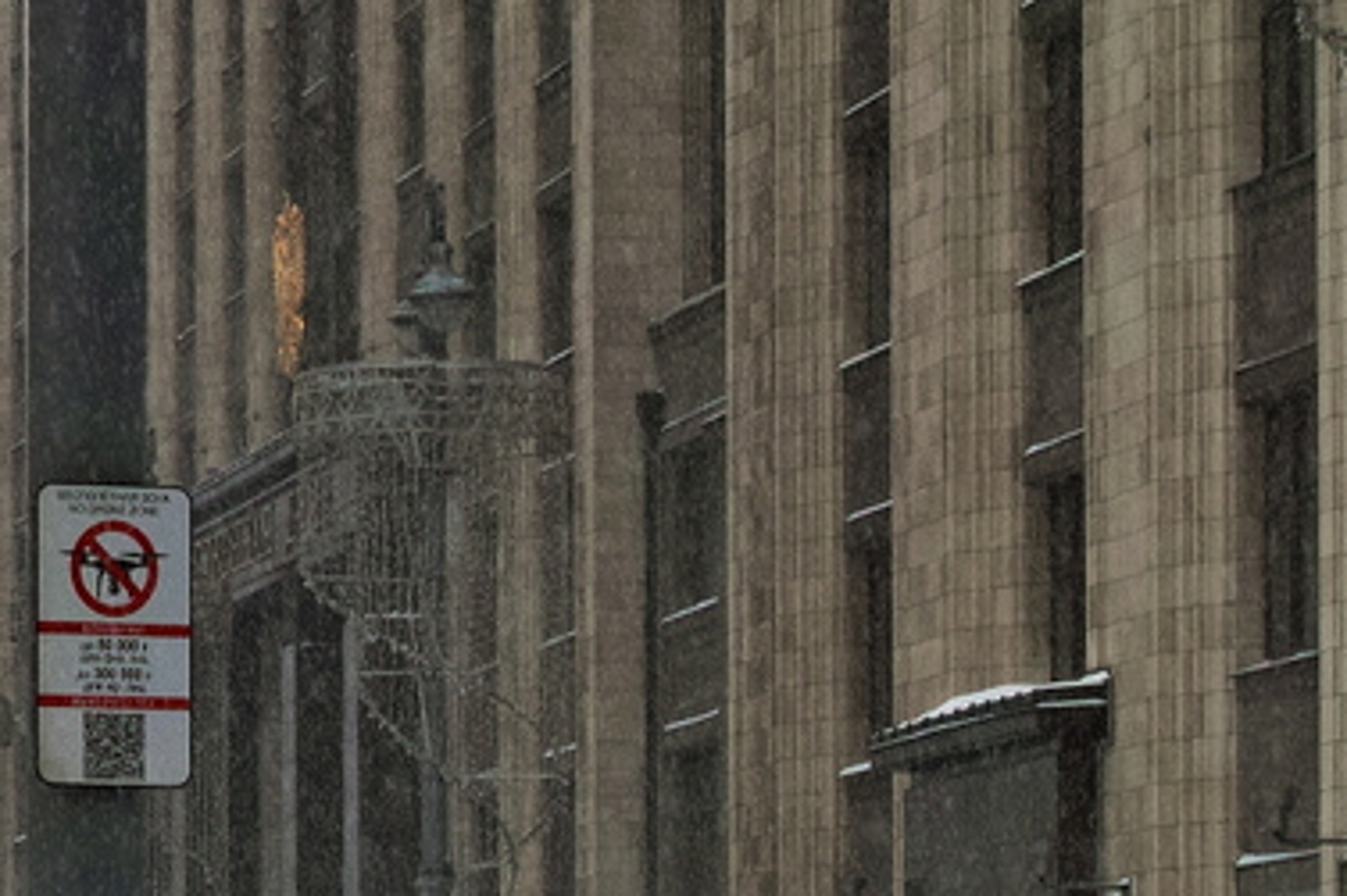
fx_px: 8041
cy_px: 1496
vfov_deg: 6.3
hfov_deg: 9.4
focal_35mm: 215
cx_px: -500
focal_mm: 30
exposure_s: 1/200
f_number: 5.6
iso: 100
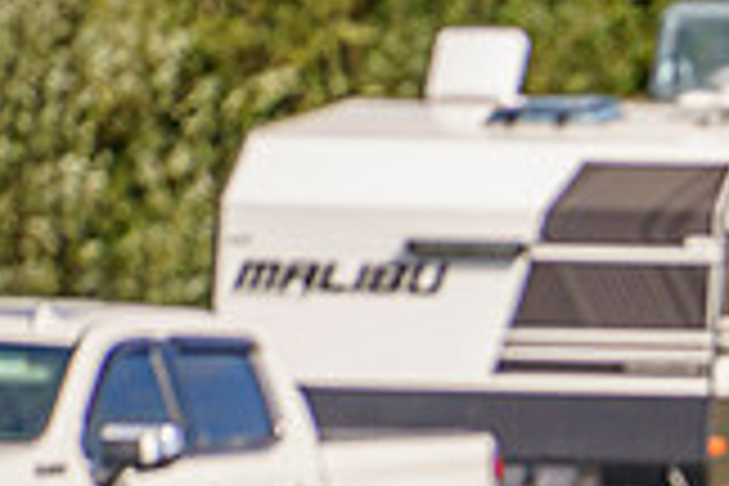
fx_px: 15652
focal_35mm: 773
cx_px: 1166
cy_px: 869
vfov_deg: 1.8
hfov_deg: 2.7
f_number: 5.6
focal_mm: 200
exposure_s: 1/1250
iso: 400
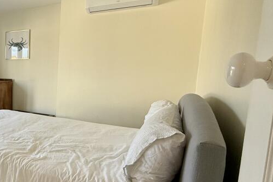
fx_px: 227
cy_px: 95
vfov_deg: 43.6
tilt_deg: -6.6
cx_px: -5
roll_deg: -0.5
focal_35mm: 30
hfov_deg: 49.5
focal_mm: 2.22
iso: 125
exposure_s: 1/99
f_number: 2.2
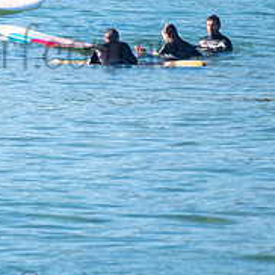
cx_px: 27
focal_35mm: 1618
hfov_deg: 1.1
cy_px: 27
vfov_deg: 1.1
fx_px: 14543
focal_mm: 500
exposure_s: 1/400
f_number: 5.6
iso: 31
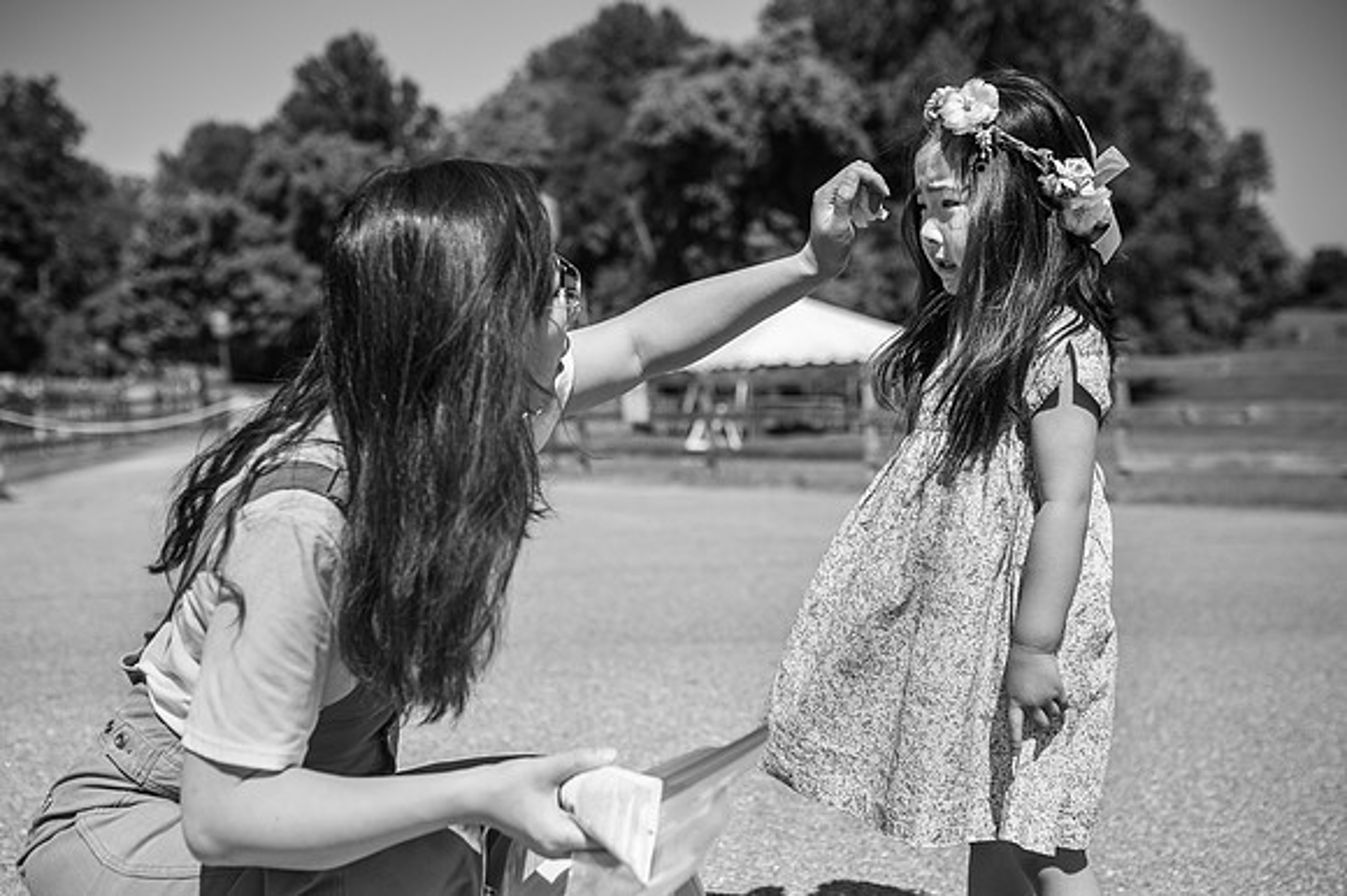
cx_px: 680
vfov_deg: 30.8
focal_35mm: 43
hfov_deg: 45.0
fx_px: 1625
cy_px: 520
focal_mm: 35
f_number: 2.8
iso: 100
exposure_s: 1/3200
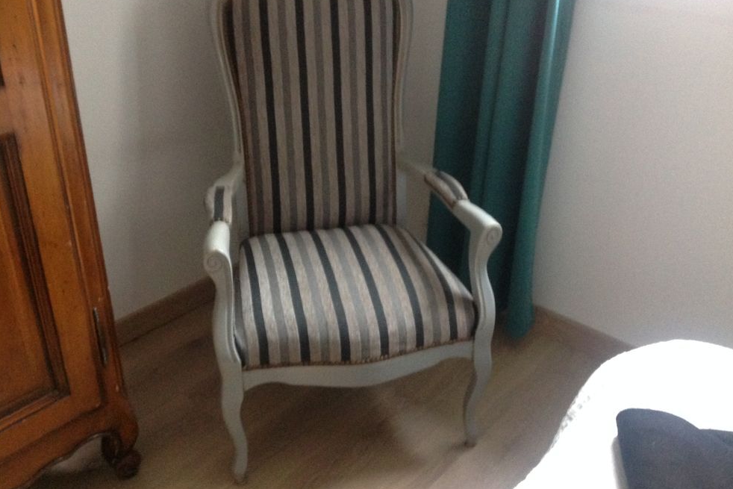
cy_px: 221
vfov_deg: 35.9
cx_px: 371
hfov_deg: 51.9
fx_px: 753
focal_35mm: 37
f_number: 2.4
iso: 400
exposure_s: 1/15
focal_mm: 4.28
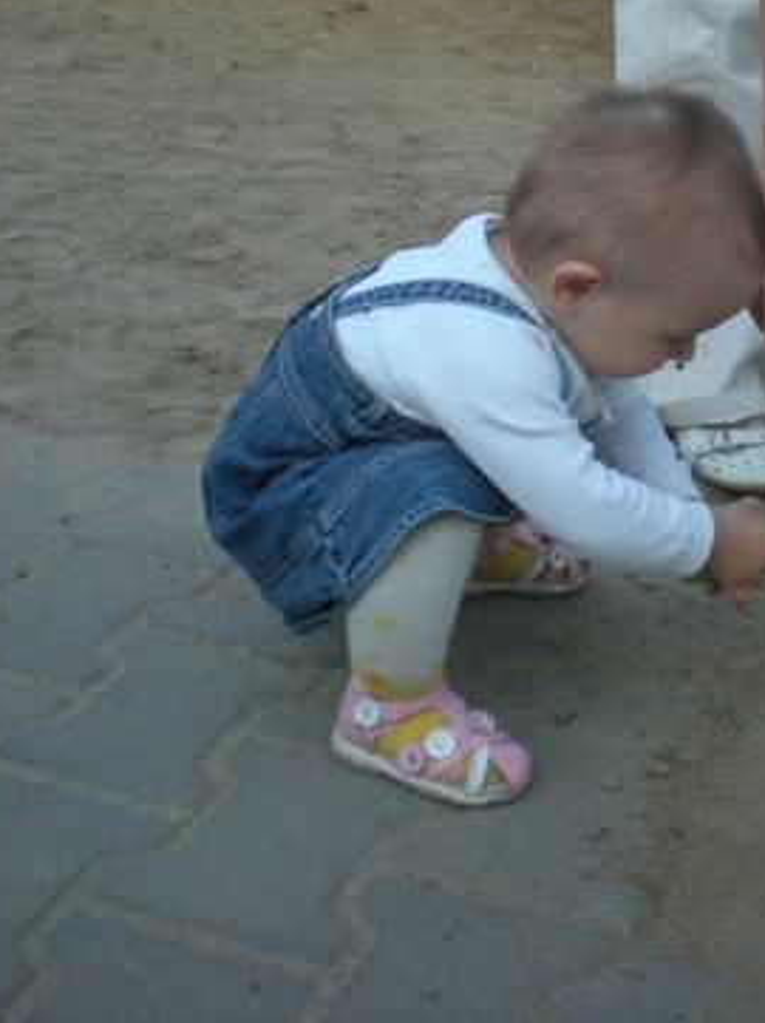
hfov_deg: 25.0
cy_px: 247
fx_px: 1712
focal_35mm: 58
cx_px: 551
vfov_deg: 32.6
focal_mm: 6.3
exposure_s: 1/229
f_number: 3.1
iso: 64
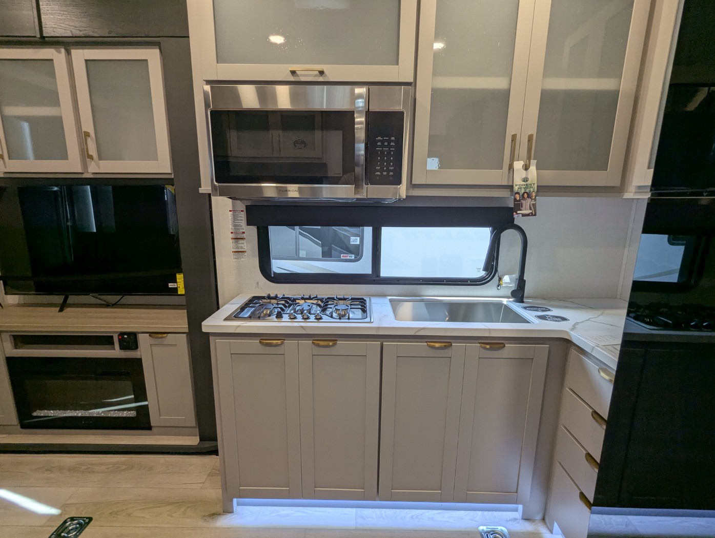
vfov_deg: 78.2
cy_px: 269
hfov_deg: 94.4
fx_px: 331
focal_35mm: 16
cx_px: 358
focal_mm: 2.35
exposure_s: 1/61.2
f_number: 2.2
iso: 57
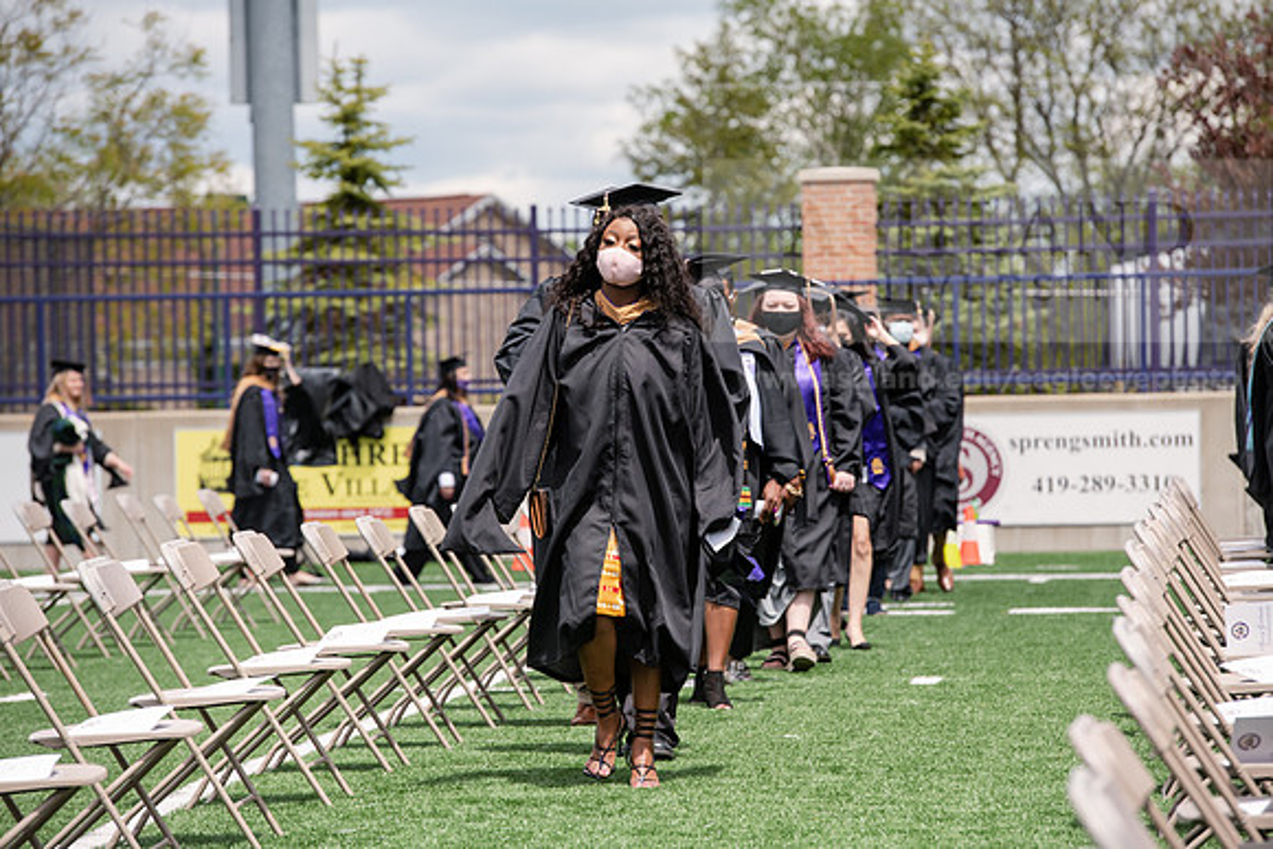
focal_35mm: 185
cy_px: 424
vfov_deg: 7.4
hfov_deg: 11.1
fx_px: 6543
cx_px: 636
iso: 250
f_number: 6.3
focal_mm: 185
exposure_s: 1/800
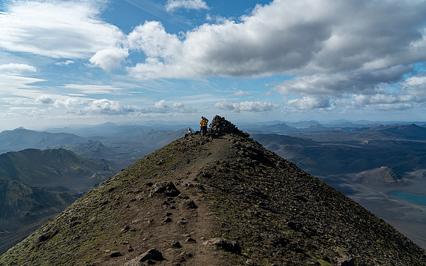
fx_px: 290
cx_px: 212
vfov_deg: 49.3
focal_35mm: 25
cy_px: 132
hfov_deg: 72.5
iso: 200
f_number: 6.3
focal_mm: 24
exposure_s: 1/800
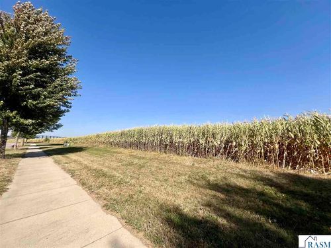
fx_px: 124
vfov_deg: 89.9
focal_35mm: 13
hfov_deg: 106.2
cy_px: 124
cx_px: 166
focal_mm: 1.57
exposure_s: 1/2096
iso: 32
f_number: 1.8
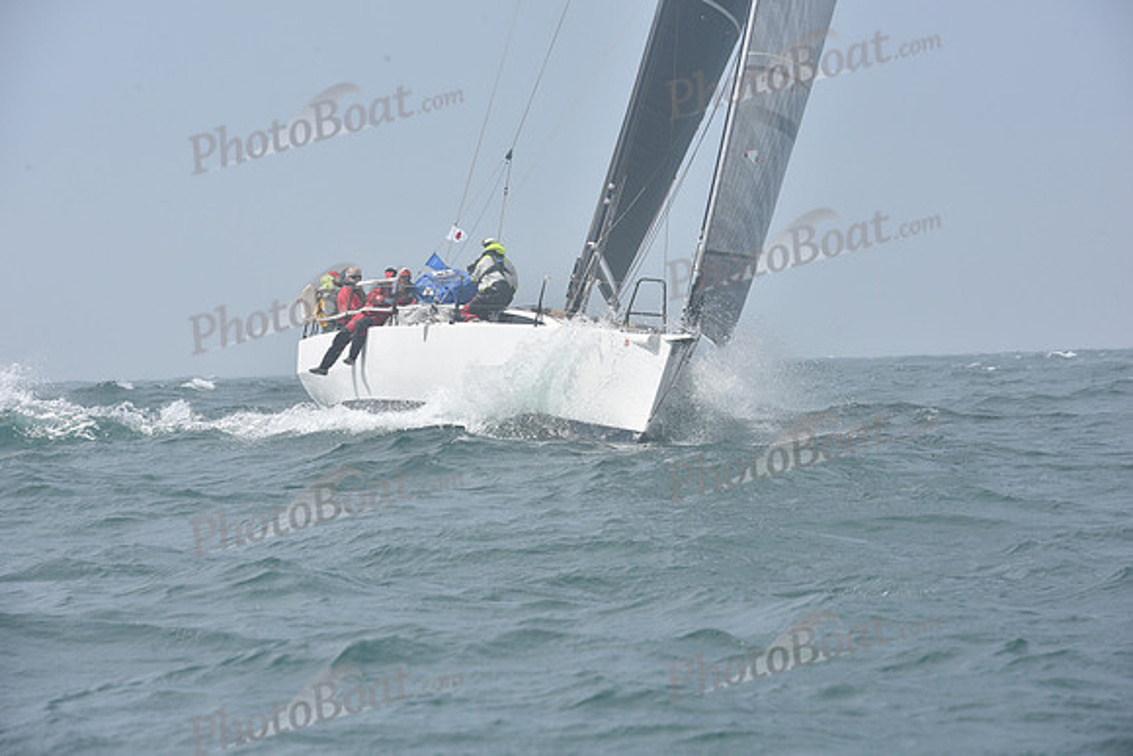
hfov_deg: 11.1
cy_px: 378
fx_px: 5823
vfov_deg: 7.4
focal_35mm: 185
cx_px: 566
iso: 320
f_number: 13
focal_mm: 185
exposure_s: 1/800
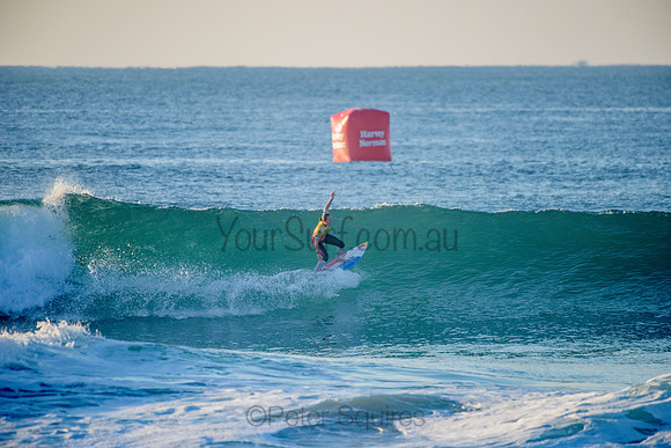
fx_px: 9321
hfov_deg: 4.1
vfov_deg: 2.8
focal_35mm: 500
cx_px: 336
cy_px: 224
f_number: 5.6
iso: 400
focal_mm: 500
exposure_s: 1/1600
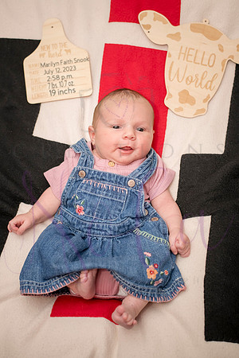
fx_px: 498
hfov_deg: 27.0
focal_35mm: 50
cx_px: 120
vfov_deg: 39.6
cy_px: 179
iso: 800
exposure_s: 1/250
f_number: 4
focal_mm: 50
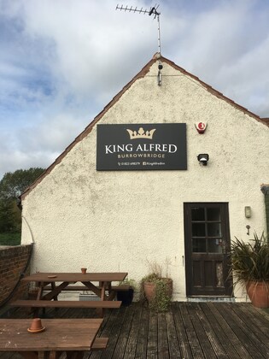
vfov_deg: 61.7
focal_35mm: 29
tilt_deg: +8.8
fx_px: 300
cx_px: 134
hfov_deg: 48.2
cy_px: 180
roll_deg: +0.2
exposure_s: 1/1637
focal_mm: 4.15
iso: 25
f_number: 2.2
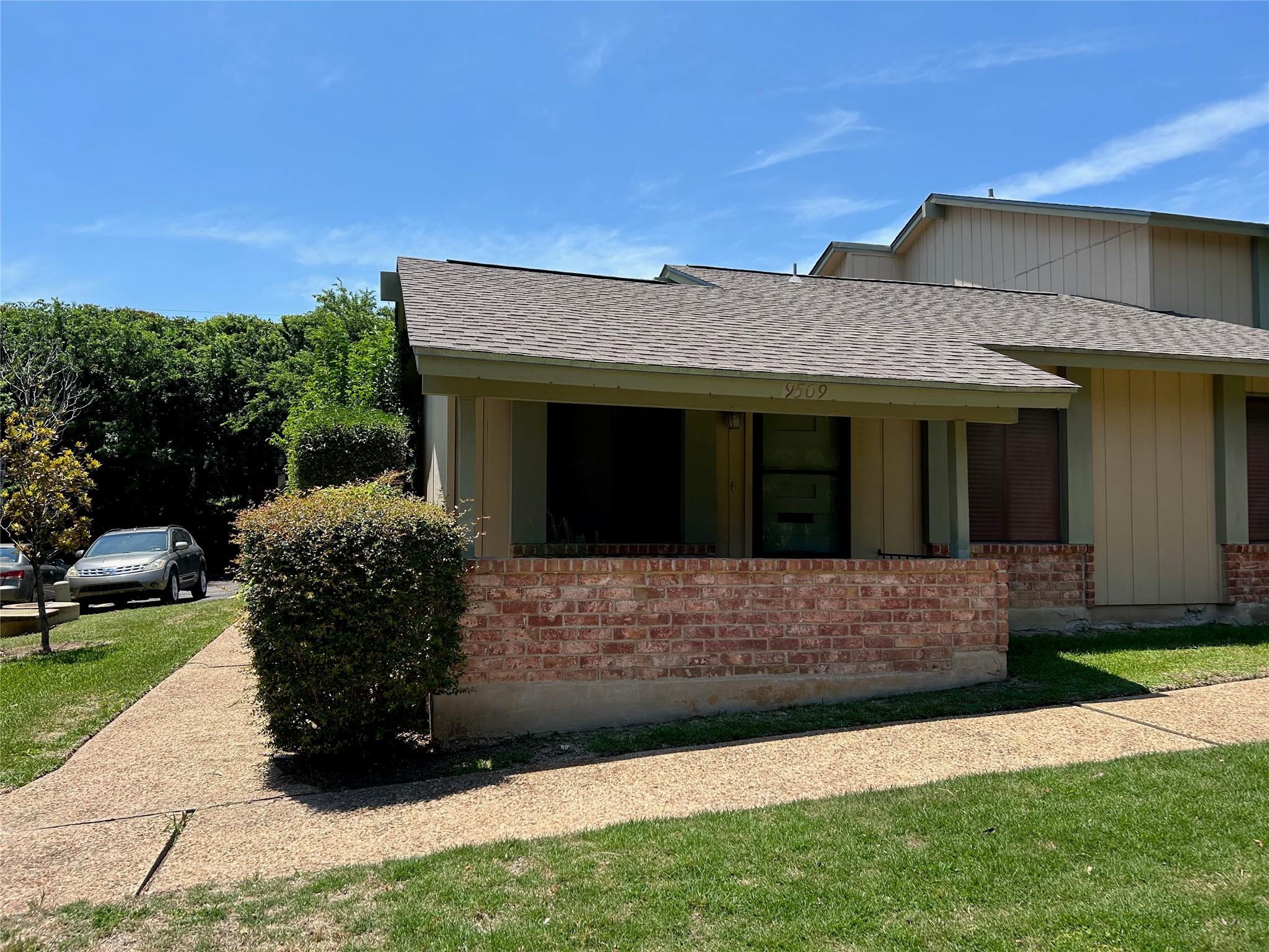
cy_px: 476
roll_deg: -1.0
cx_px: 634
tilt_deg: +3.2
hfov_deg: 67.3
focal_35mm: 26
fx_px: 953
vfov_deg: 53.1
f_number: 1.5
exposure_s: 1/2695
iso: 50
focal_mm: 5.7
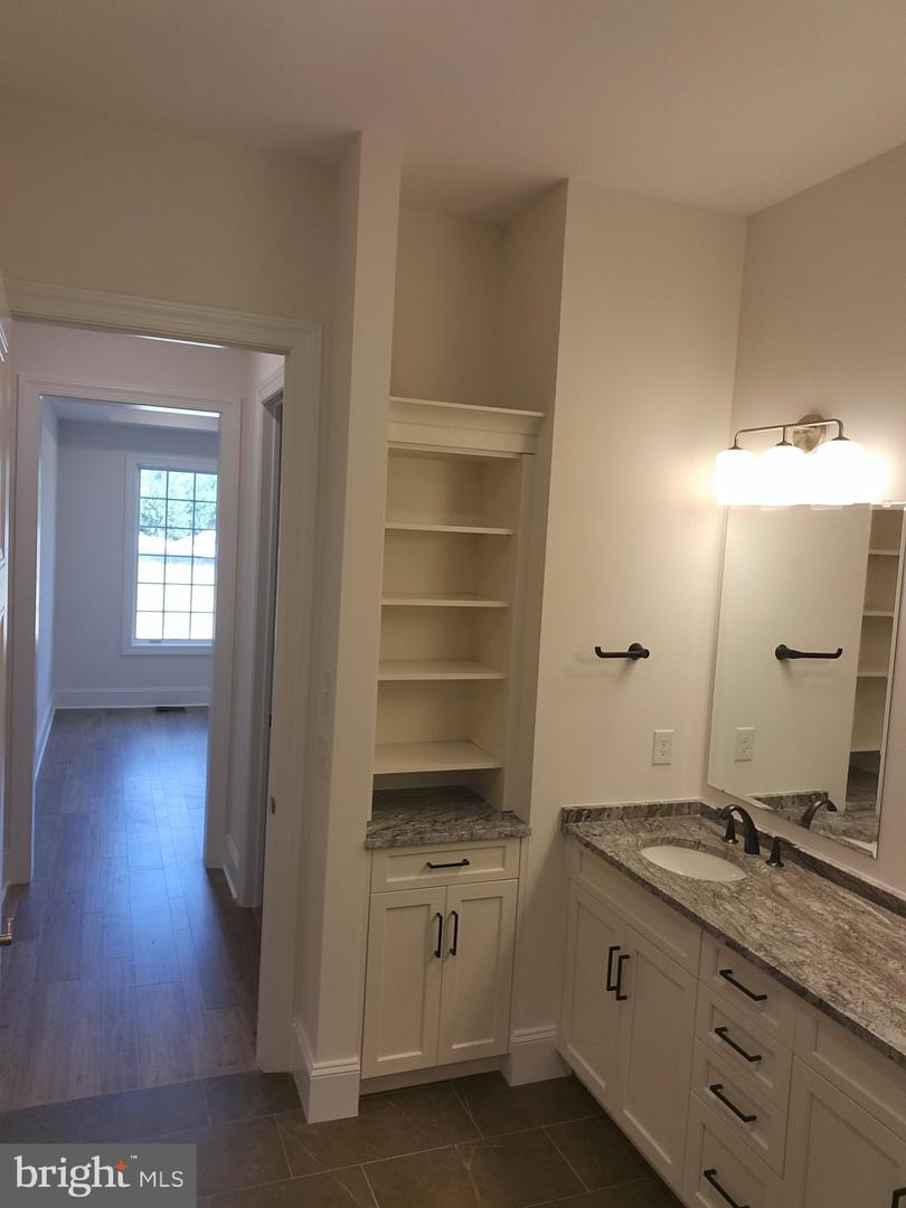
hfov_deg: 54.9
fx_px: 872
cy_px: 604
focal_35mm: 25
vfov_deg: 69.4
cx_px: 453
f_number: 2.4
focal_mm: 3.17
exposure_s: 1/120
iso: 125
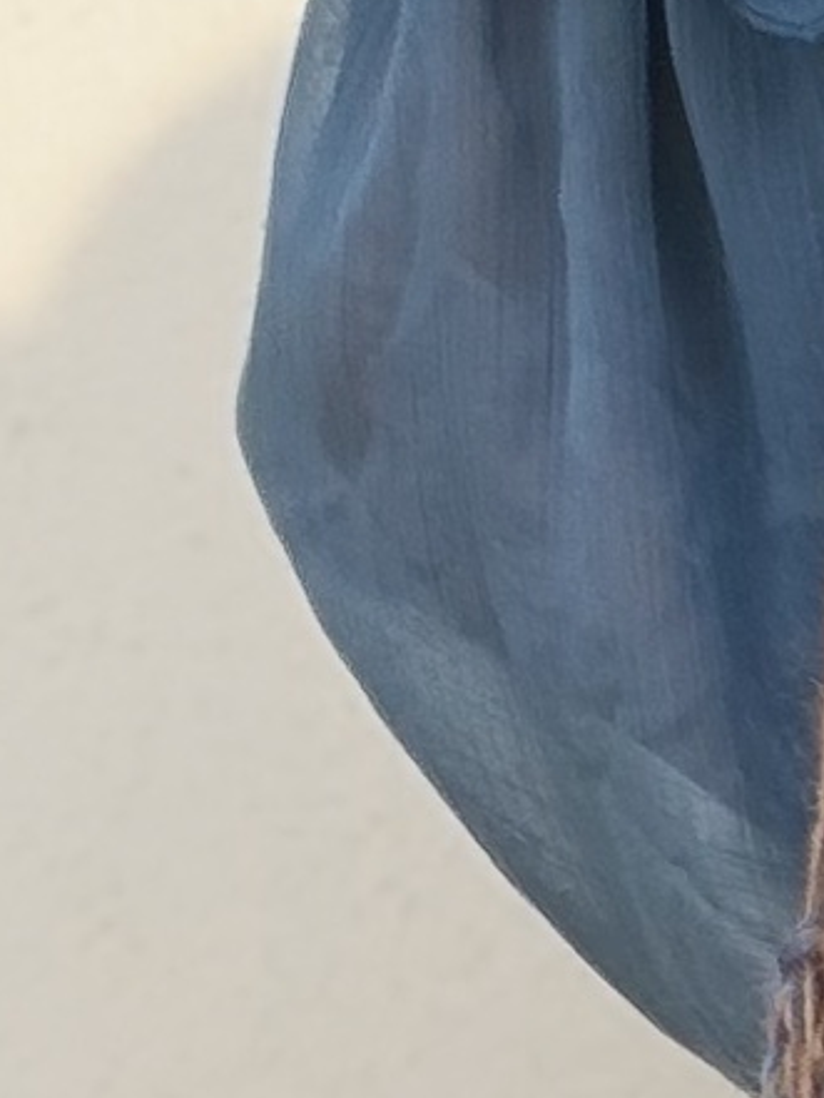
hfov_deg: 6.6
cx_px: 2569
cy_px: 2721
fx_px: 6472
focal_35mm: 204
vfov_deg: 8.7
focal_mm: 2.71
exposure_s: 1/191
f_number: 1.9
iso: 25
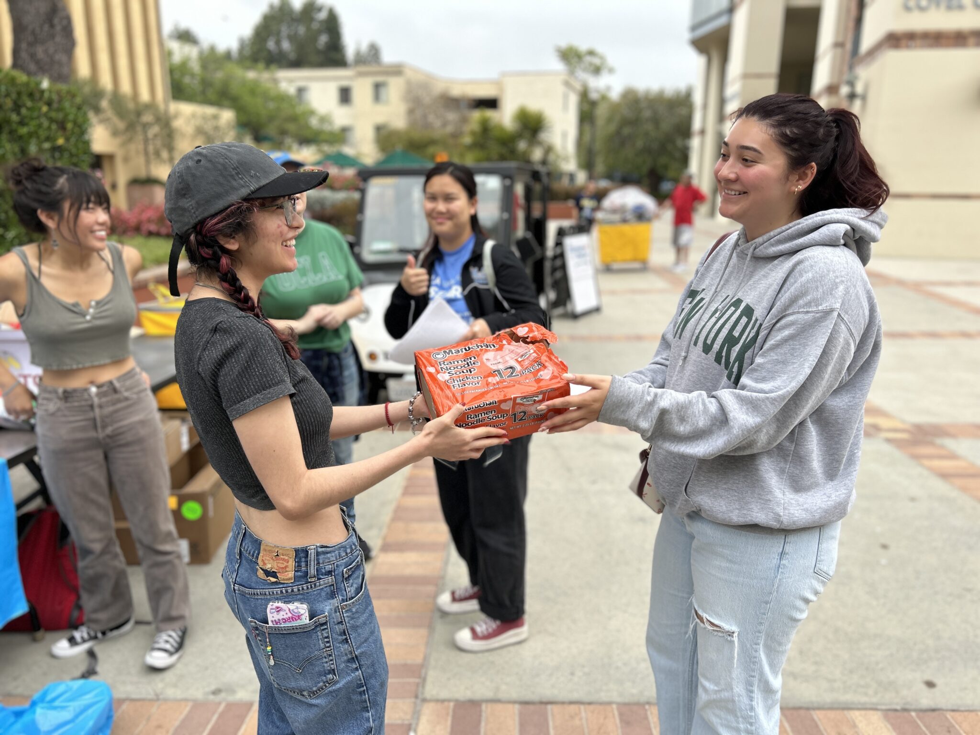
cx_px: 490
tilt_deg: -14.1
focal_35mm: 26
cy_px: 368
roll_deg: -0.1
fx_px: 736
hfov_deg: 67.3
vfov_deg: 53.1
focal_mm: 5.7
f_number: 1.5
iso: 50
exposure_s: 1/482
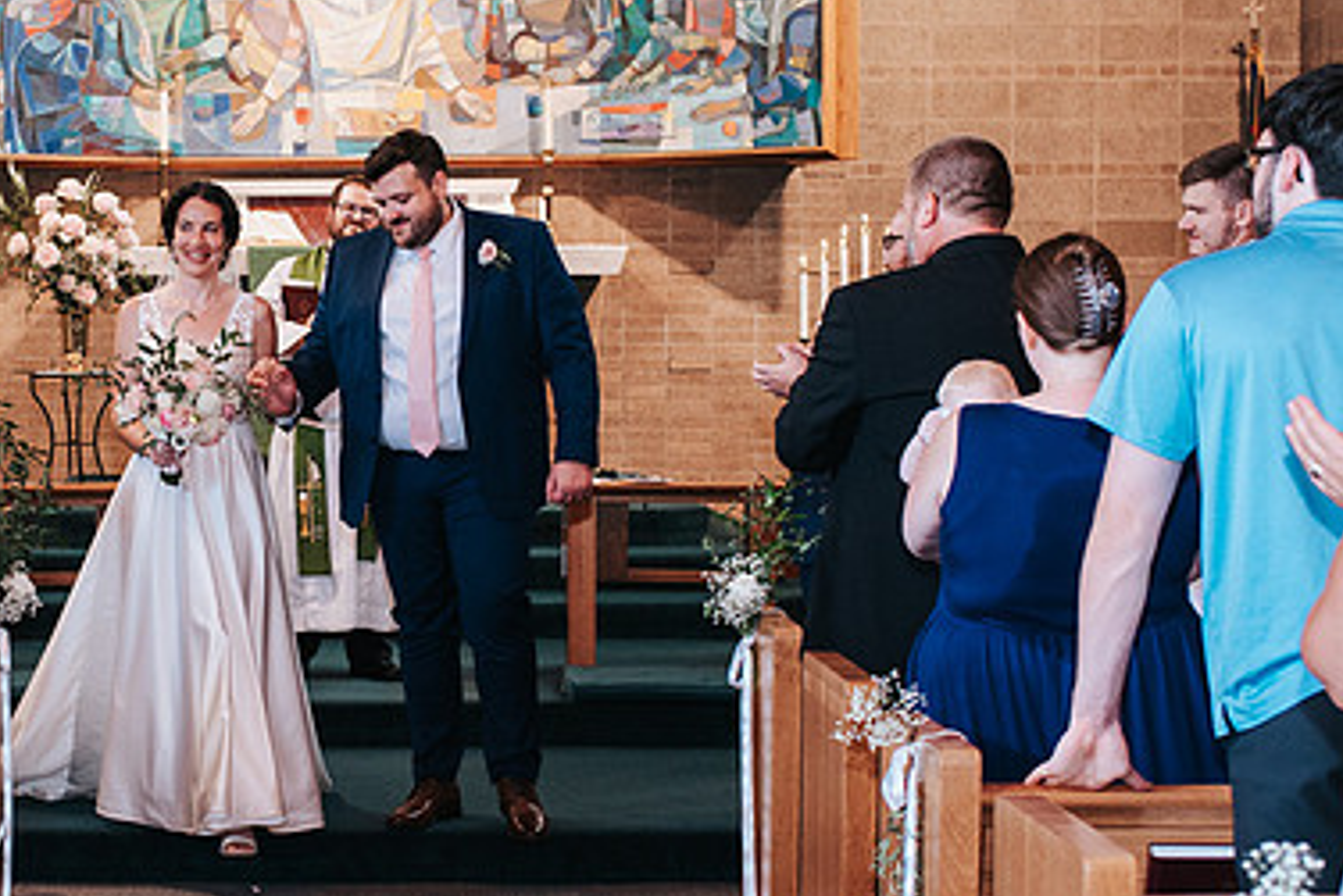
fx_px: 3023
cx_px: 205
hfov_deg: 24.5
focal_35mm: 81
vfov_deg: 16.9
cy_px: 493
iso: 1000
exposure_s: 1/125
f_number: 3.2
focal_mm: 35
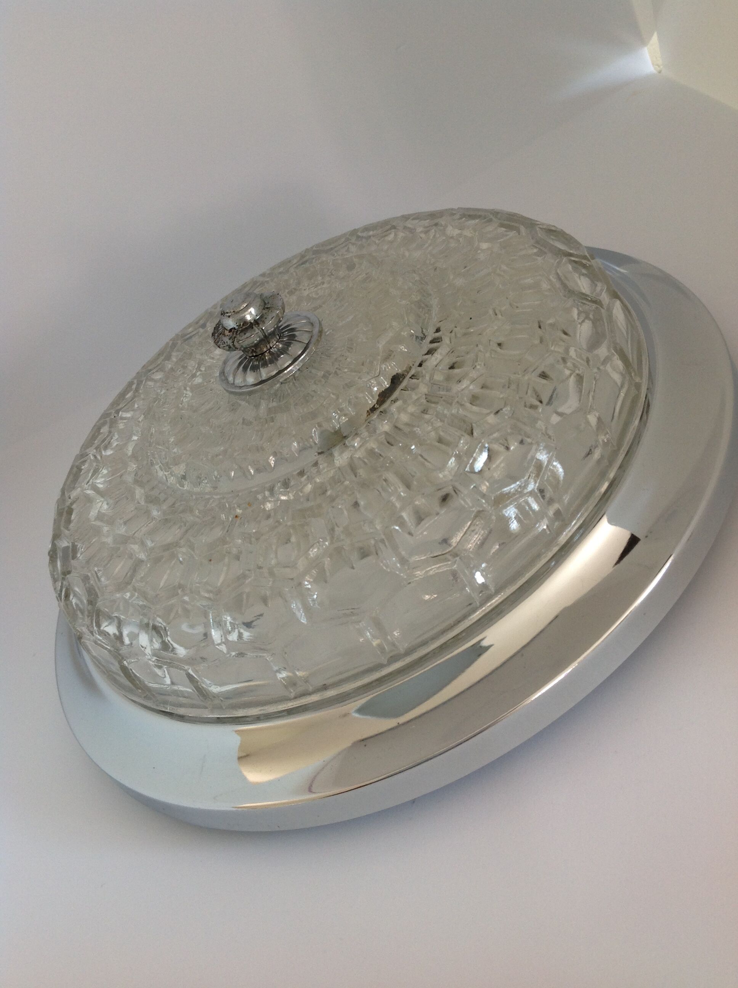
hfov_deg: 40.6
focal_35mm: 35
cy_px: 494
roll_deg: +36.3
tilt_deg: -34.2
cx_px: 369
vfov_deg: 52.7
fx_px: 998
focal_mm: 4.28
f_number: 2.4
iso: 50
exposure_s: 1/30
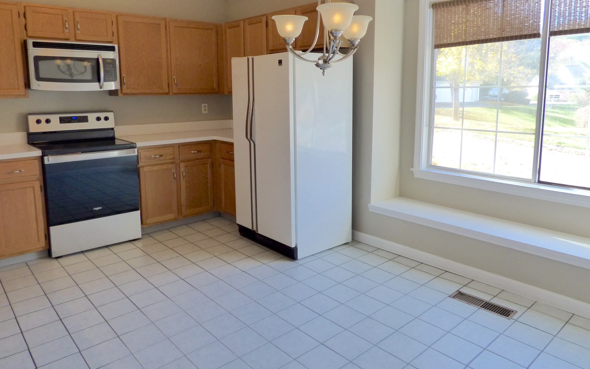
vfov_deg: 49.0
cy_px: 152
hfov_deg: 72.5
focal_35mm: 25
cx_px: 281
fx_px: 402
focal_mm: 3.58
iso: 250
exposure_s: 1/100
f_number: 2.8
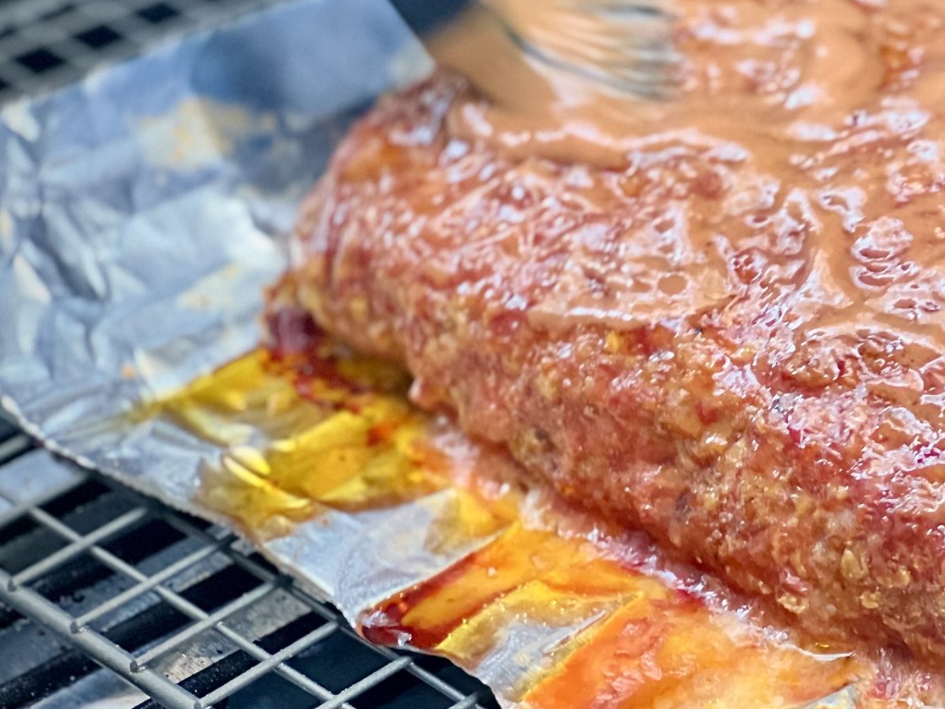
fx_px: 4476
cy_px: 305
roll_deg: -0.8
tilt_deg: -32.1
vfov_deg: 9.0
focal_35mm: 164
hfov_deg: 12.0
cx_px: 884
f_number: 2.8
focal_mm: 9
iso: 400
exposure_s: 1/37
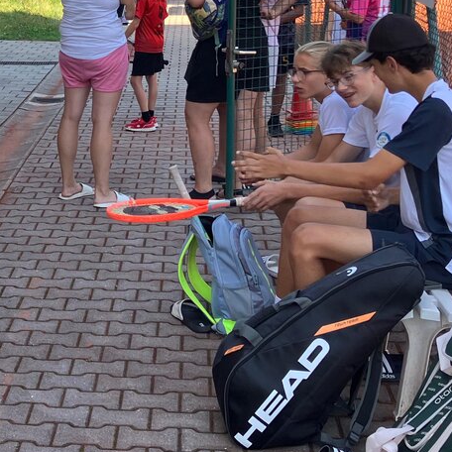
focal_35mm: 76
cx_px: -6
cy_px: 49
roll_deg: +0.7
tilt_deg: -4.3
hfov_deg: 21.9
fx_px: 1123
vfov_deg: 22.2
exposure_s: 1/223
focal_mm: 3.99
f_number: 1.8
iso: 25
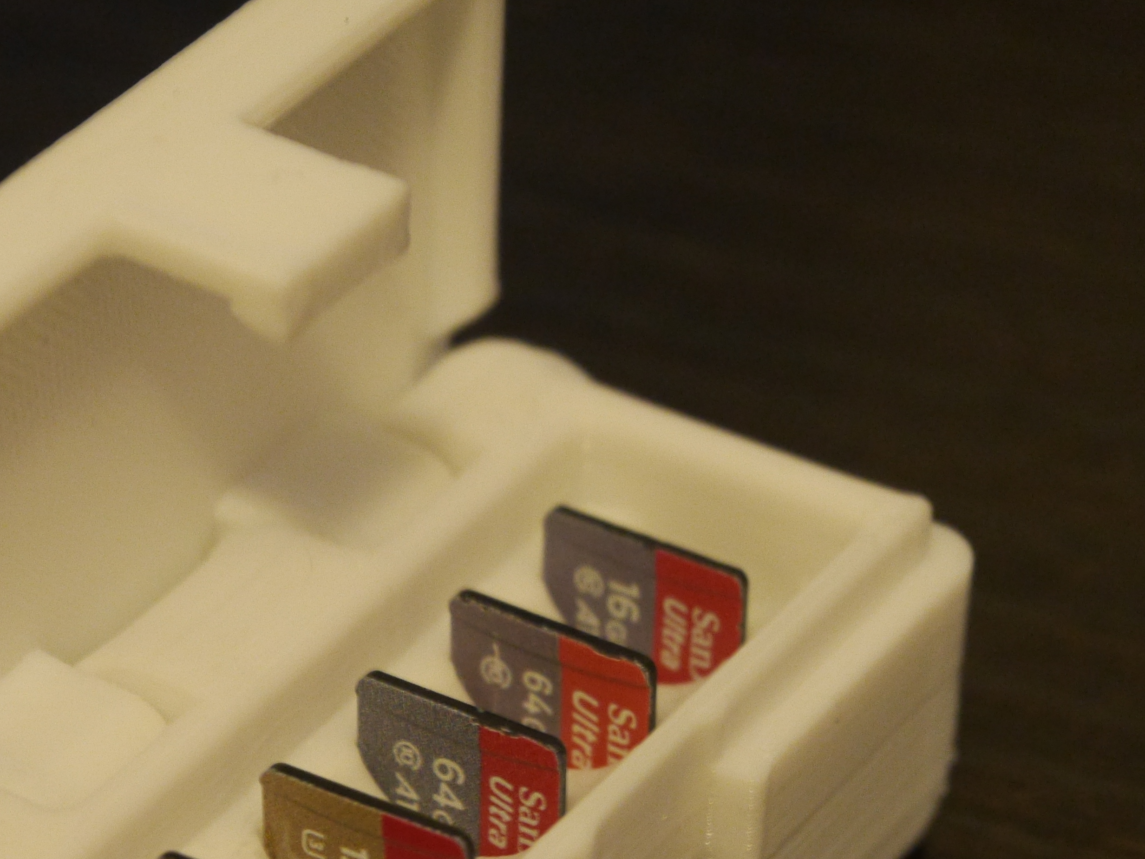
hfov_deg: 12.5
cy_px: 770
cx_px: 310
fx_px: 5193
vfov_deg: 9.4
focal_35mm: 157
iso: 1600
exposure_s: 1/20
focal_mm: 42
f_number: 5.6
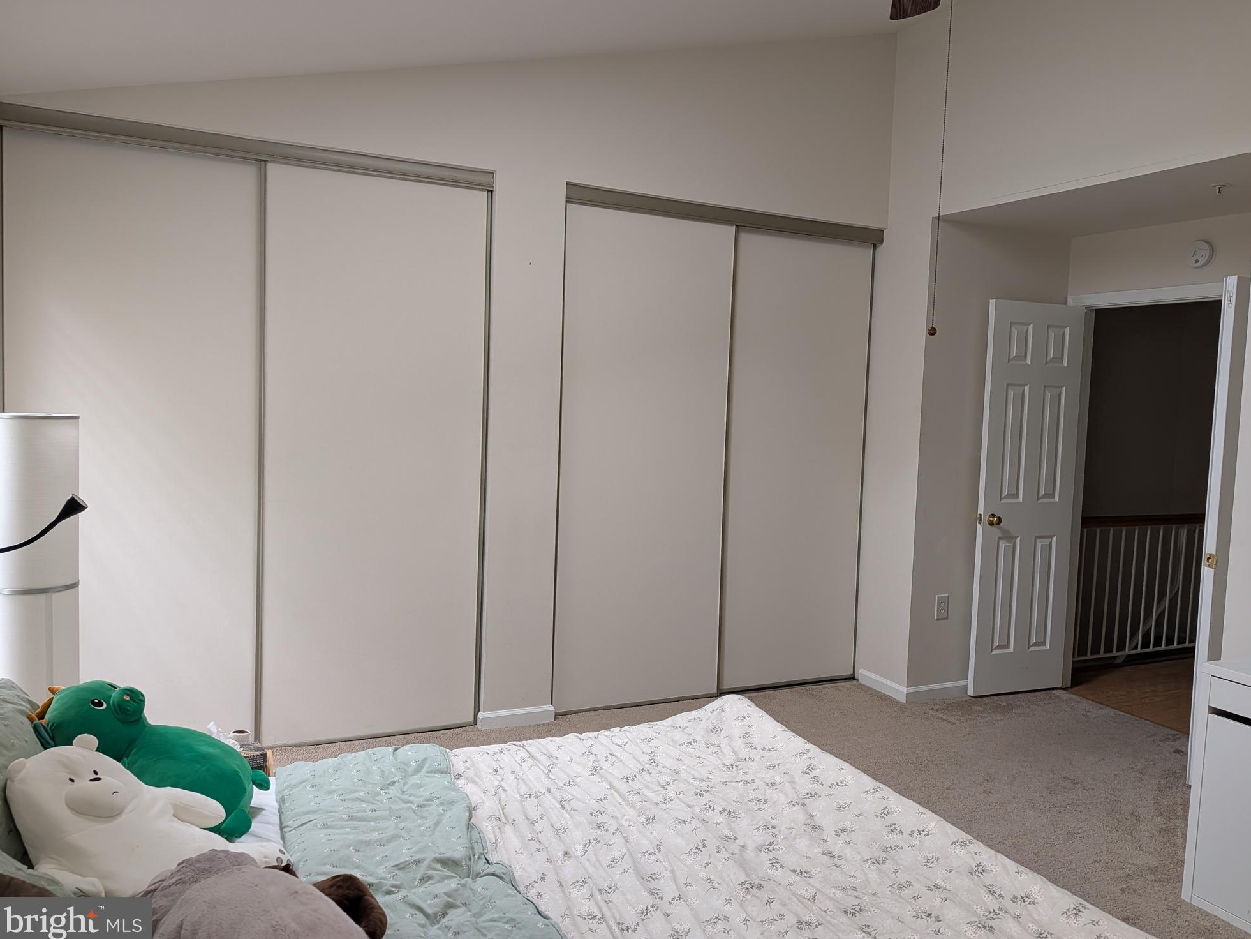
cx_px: 644
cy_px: 459
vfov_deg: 54.9
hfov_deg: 69.4
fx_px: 904
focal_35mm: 25
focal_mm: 6.9
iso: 296
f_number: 1.68
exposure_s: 1/65.9
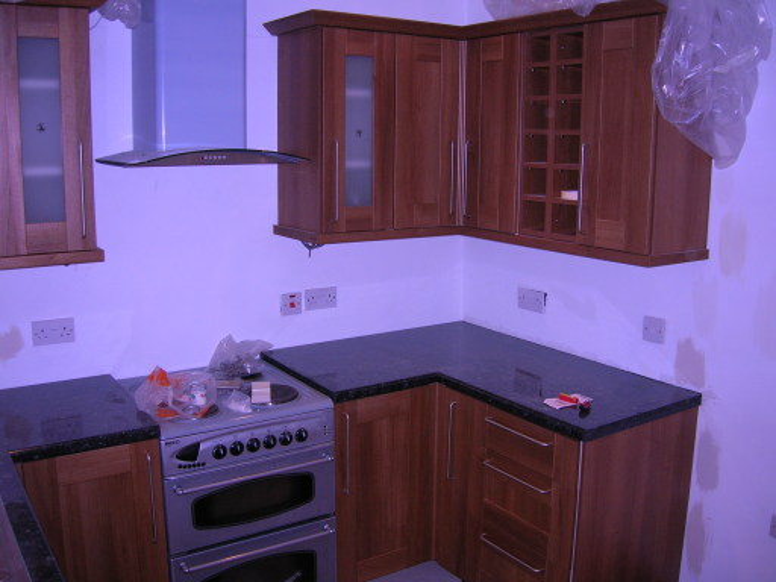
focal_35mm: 34
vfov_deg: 41.8
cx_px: 388
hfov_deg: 54.0
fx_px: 762
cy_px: 291
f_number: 2.9
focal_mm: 5.7
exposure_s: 1/60.1
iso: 50
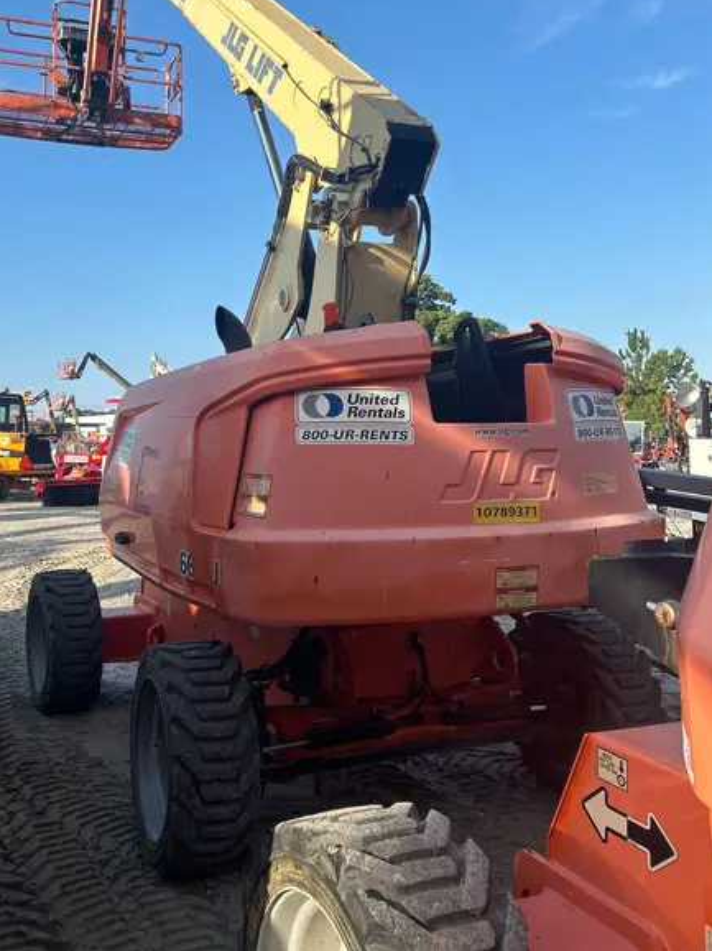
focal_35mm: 33
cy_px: 350
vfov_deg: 54.7
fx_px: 906
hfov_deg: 42.6
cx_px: 265
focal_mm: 5.7
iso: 50
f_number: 1.5
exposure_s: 1/2008
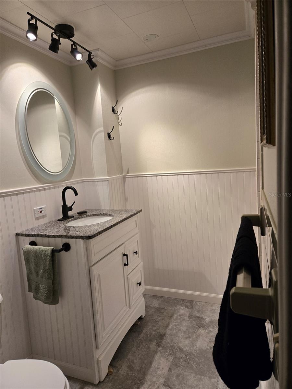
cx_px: 146
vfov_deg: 73.9
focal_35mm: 23
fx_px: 259
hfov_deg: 58.9
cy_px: 194
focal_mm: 5.4
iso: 200
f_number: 1.8
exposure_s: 1/120
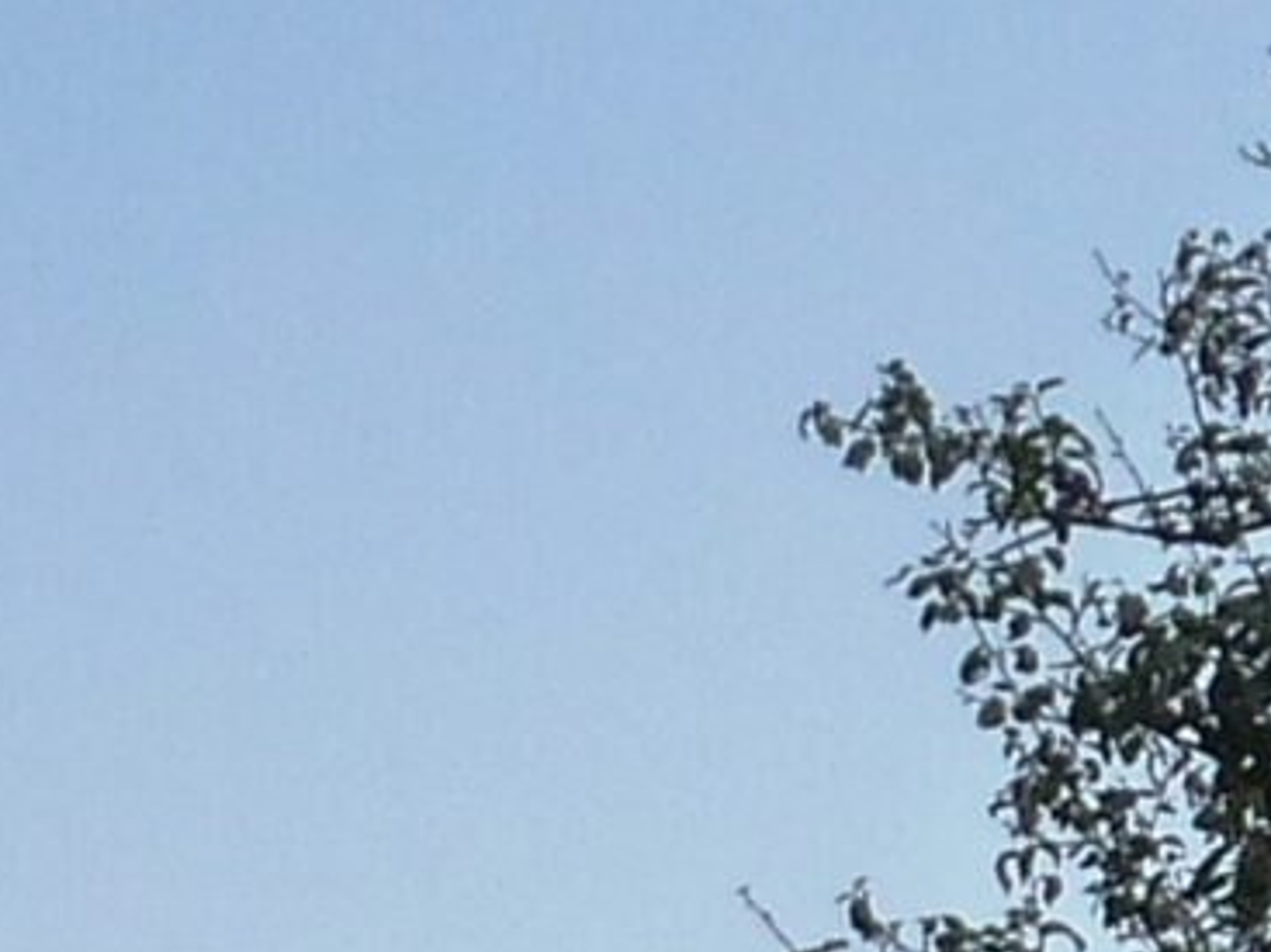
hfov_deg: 6.5
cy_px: 1925
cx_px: 2691
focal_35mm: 293
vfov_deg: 5.0
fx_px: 10755
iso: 125
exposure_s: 1/50
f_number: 3.7
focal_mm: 6.9
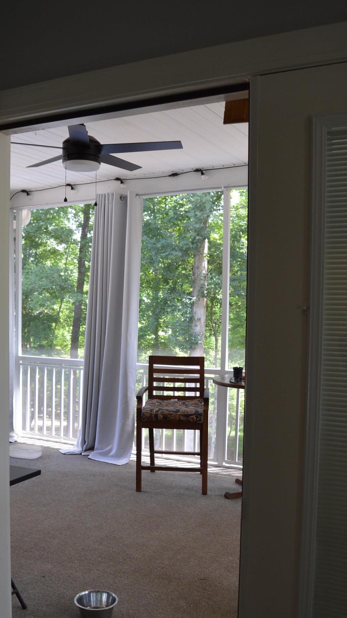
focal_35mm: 35
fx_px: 573
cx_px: 142
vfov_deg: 56.5
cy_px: 341
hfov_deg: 33.6
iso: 400
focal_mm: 18
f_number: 4.5
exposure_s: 1/80
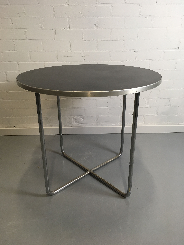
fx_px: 206
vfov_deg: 61.7
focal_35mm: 29
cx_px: 92
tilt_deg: -24.6
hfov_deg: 48.2
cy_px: 122
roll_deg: +1.4
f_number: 2.2
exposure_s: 1/33
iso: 80
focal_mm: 4.15
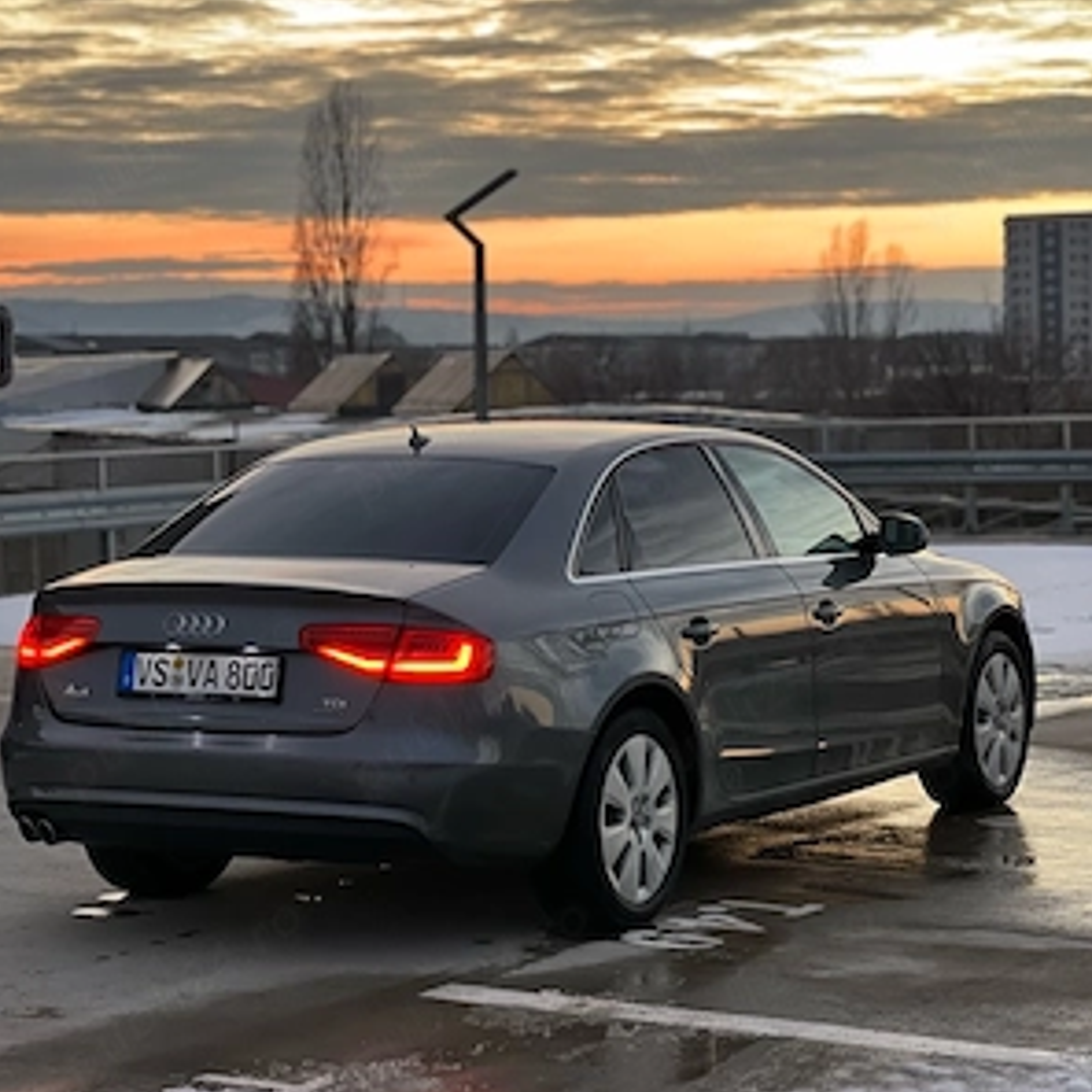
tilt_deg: +0.9
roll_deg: +1.3
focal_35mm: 92
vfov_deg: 18.9
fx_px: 3284
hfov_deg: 18.9
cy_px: 461
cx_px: 542
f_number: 2.8
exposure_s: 1/40
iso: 250
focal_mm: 9
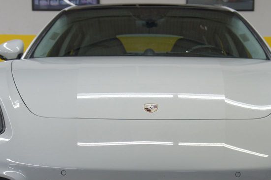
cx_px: 142
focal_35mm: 70
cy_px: 157
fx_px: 526
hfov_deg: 28.9
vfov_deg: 19.2
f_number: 4
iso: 200
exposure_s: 1/40
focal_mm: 25
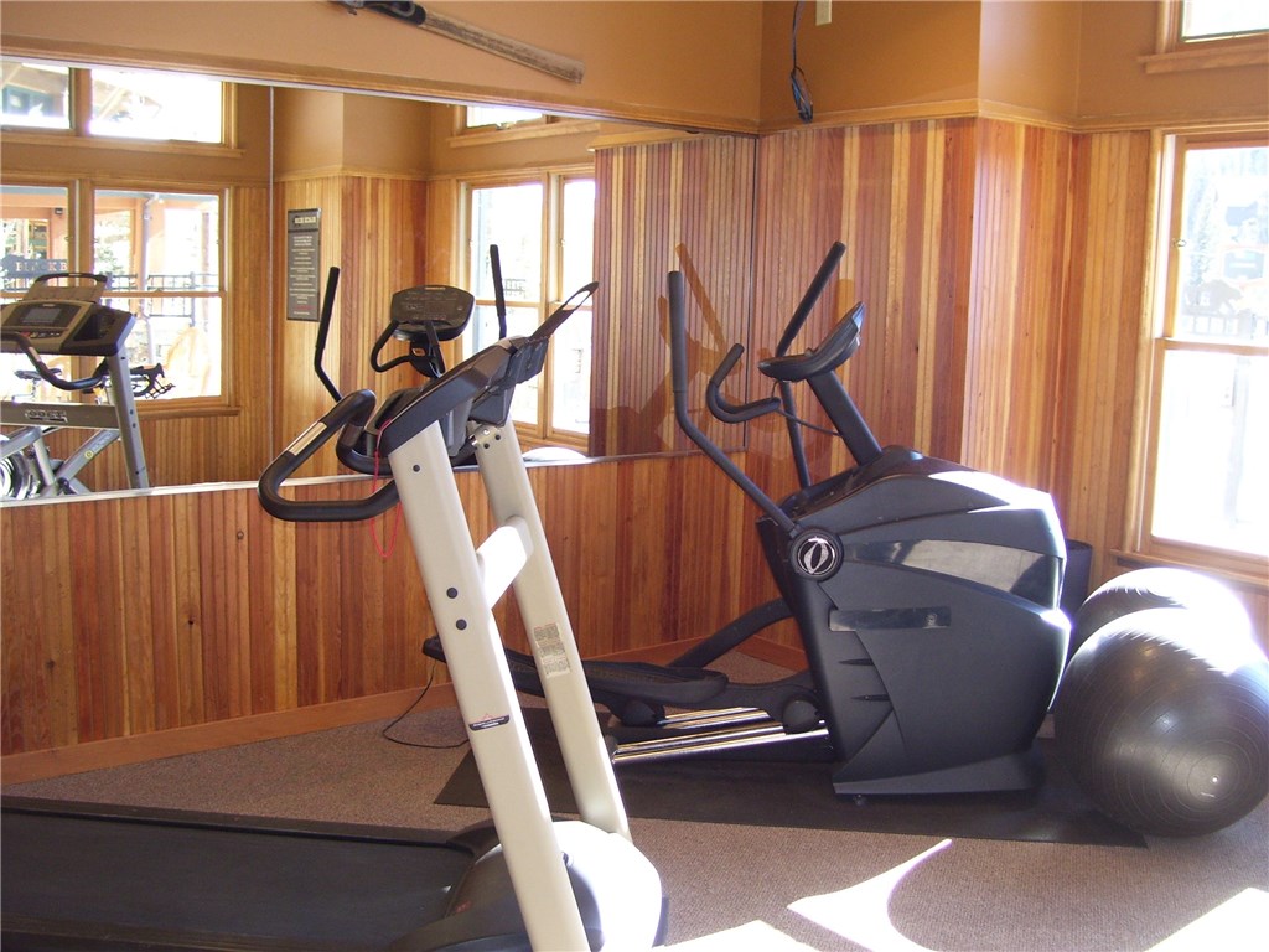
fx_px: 1356
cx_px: 634
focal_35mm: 37
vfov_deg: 38.7
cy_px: 476
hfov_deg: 50.1
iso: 125
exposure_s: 1/60
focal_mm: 6
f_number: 2.7
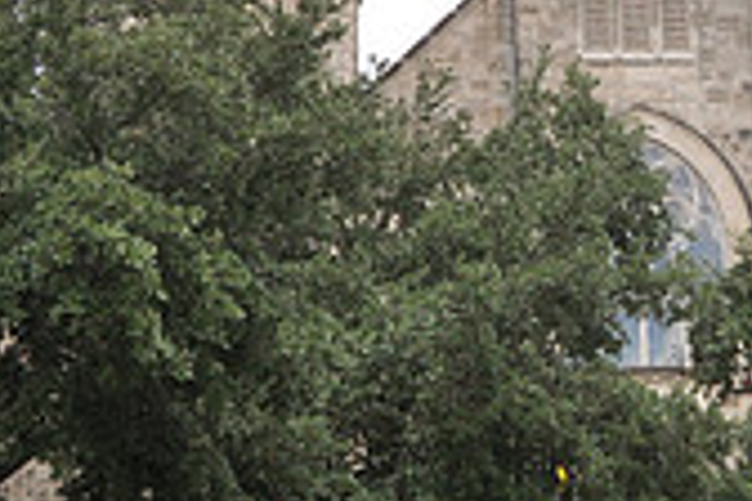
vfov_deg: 14.7
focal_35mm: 93
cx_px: 645
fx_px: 1943
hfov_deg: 21.5
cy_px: 168
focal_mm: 18
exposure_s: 1/200
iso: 200
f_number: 8
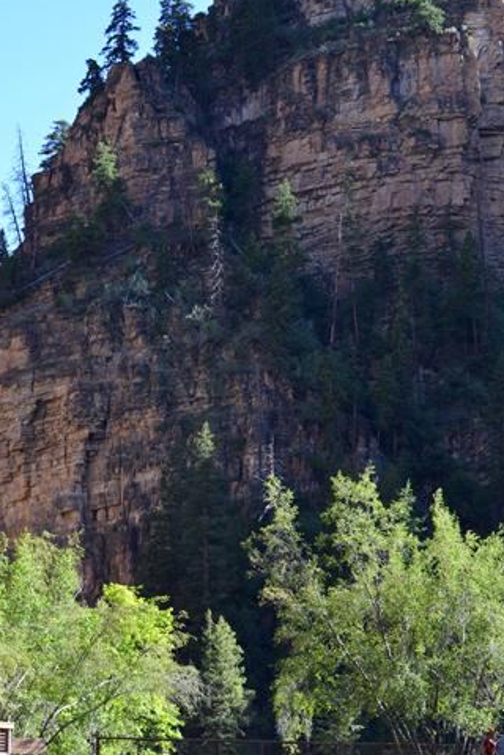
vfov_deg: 24.0
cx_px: 208
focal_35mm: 84
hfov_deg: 16.3
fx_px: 1760
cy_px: 557
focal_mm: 35
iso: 100
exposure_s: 1/125
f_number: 5.6
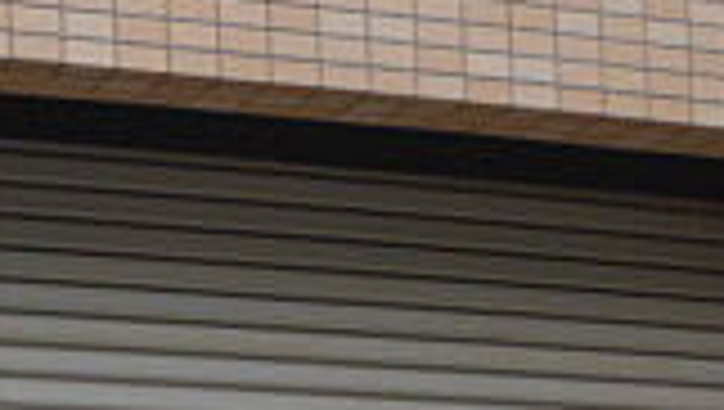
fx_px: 2076
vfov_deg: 10.1
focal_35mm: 108
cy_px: 919
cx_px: -265
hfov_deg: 18.2
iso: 80
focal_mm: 4.5
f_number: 2.8
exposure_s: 1/640
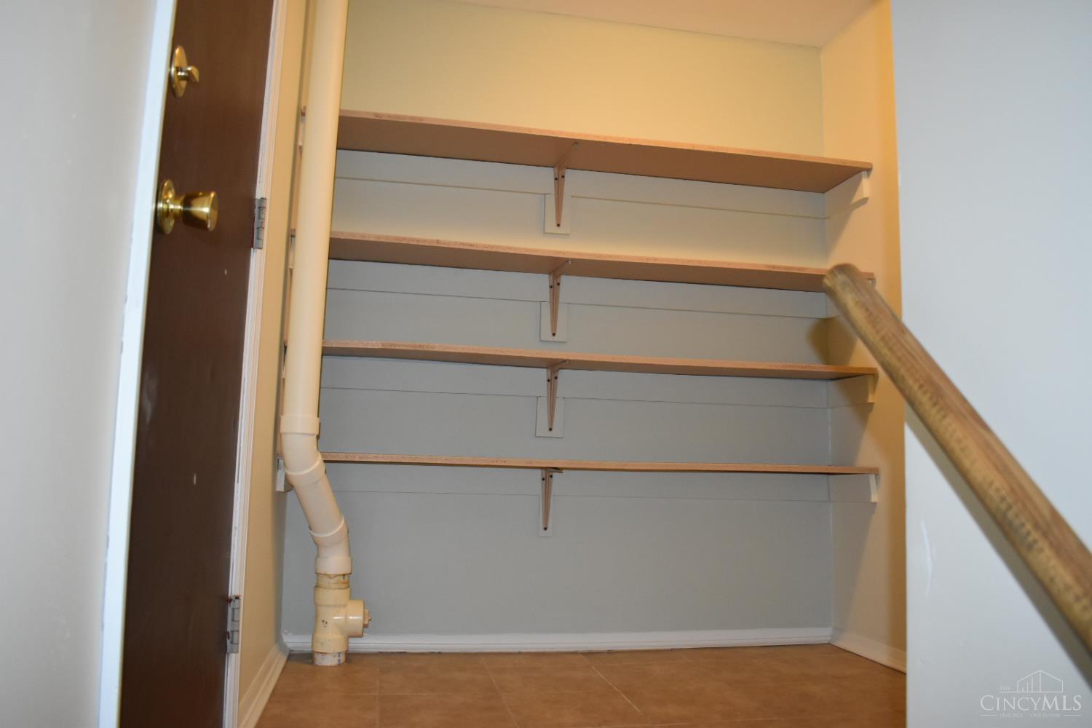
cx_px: 546
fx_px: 819
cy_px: 364
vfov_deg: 47.9
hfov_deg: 67.4
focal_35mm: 27
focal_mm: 18
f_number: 3.5
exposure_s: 1/80
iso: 1600
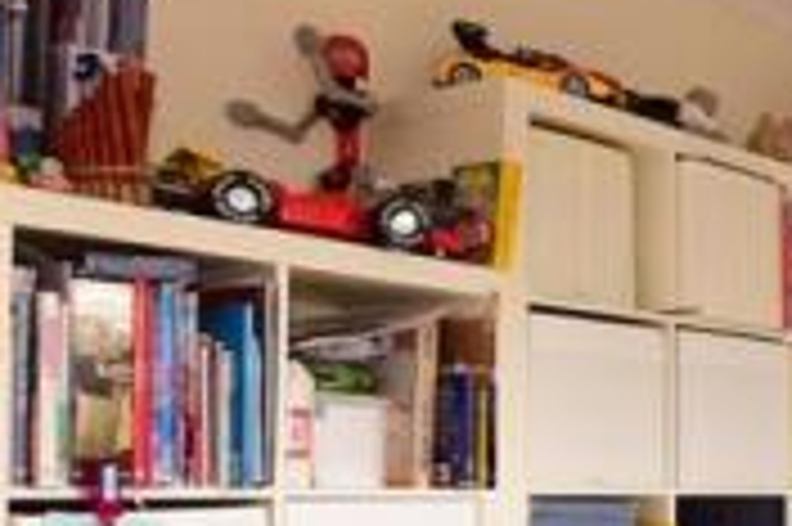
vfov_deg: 23.4
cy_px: 483
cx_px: 1143
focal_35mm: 56
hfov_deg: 27.0
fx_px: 1231
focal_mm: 10
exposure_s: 1/40
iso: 500
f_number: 13
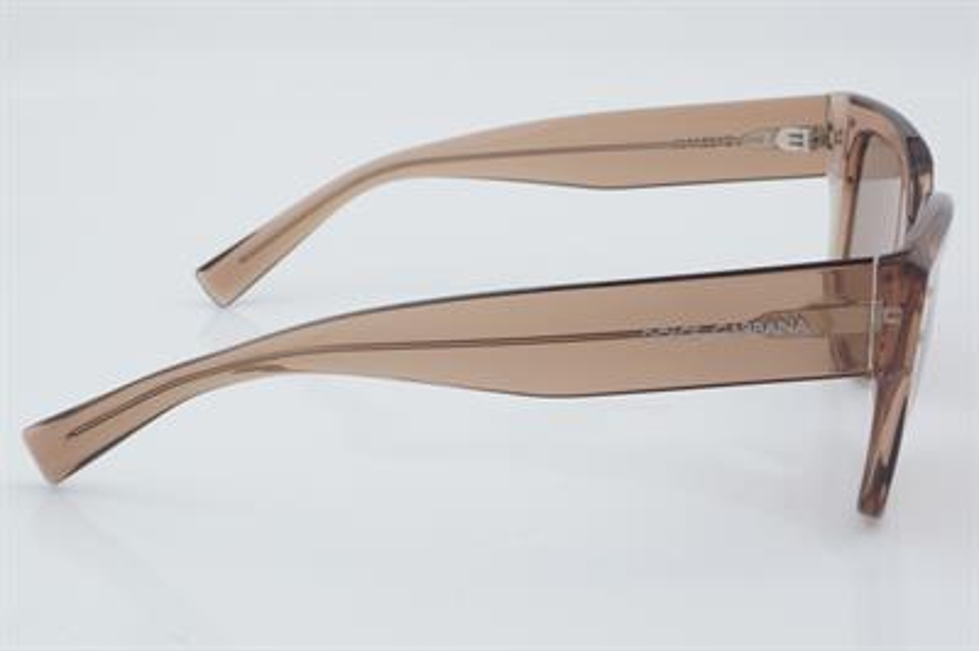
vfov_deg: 18.2
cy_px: 326
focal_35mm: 75
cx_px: 490
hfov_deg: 27.0
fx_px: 2038
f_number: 32
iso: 100
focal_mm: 50
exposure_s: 1/4
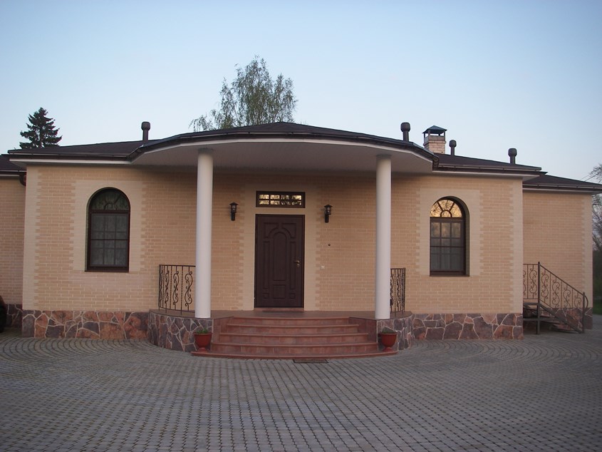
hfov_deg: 49.0
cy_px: 226
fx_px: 661
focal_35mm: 38
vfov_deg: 37.7
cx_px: 301
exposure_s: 1/80
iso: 64
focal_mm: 6.3
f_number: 3.3
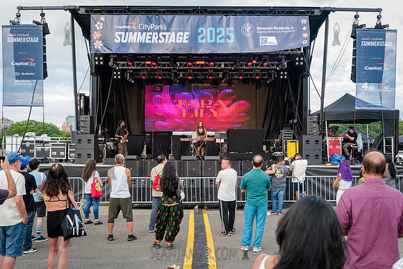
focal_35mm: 39
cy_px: 134
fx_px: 435
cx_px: 202
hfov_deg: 49.7
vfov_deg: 34.4
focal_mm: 38
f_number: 4.5
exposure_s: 1/1000
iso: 3200
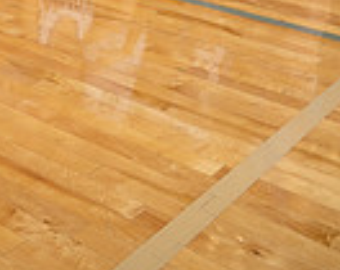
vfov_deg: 15.3
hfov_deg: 23.6
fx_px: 773
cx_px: -13
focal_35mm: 77
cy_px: -293
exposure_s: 1/125
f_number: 8
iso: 500
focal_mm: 24
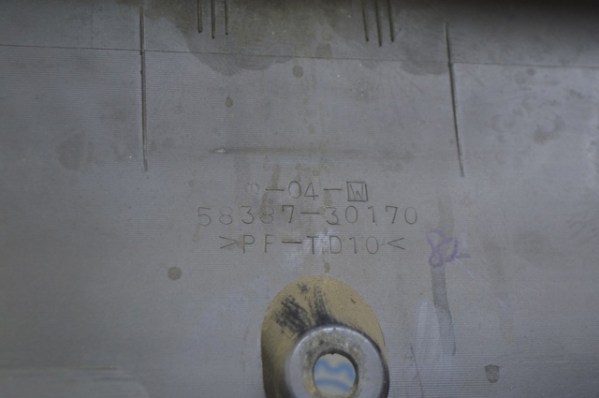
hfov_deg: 24.6
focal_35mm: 82
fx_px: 1371
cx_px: 300
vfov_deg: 16.5
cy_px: 199
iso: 400
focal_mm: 55
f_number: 5.6
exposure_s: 1/20
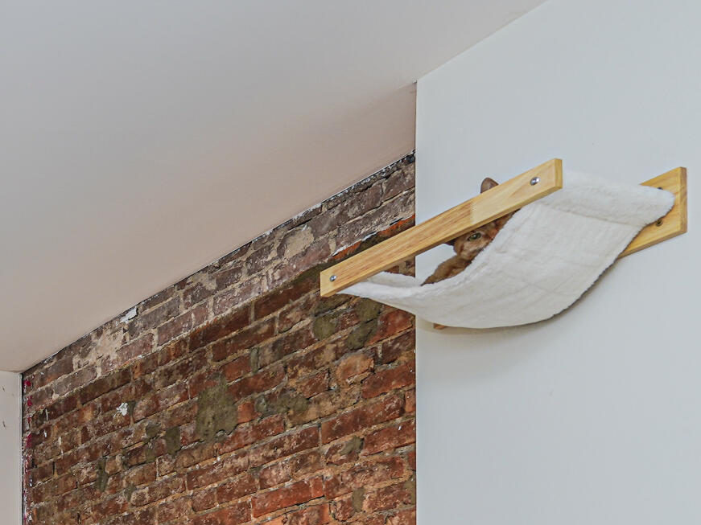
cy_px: 797
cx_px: -467
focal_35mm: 53
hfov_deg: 23.9
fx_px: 1073
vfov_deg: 22.4
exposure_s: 1/30
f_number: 4
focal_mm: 16
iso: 100
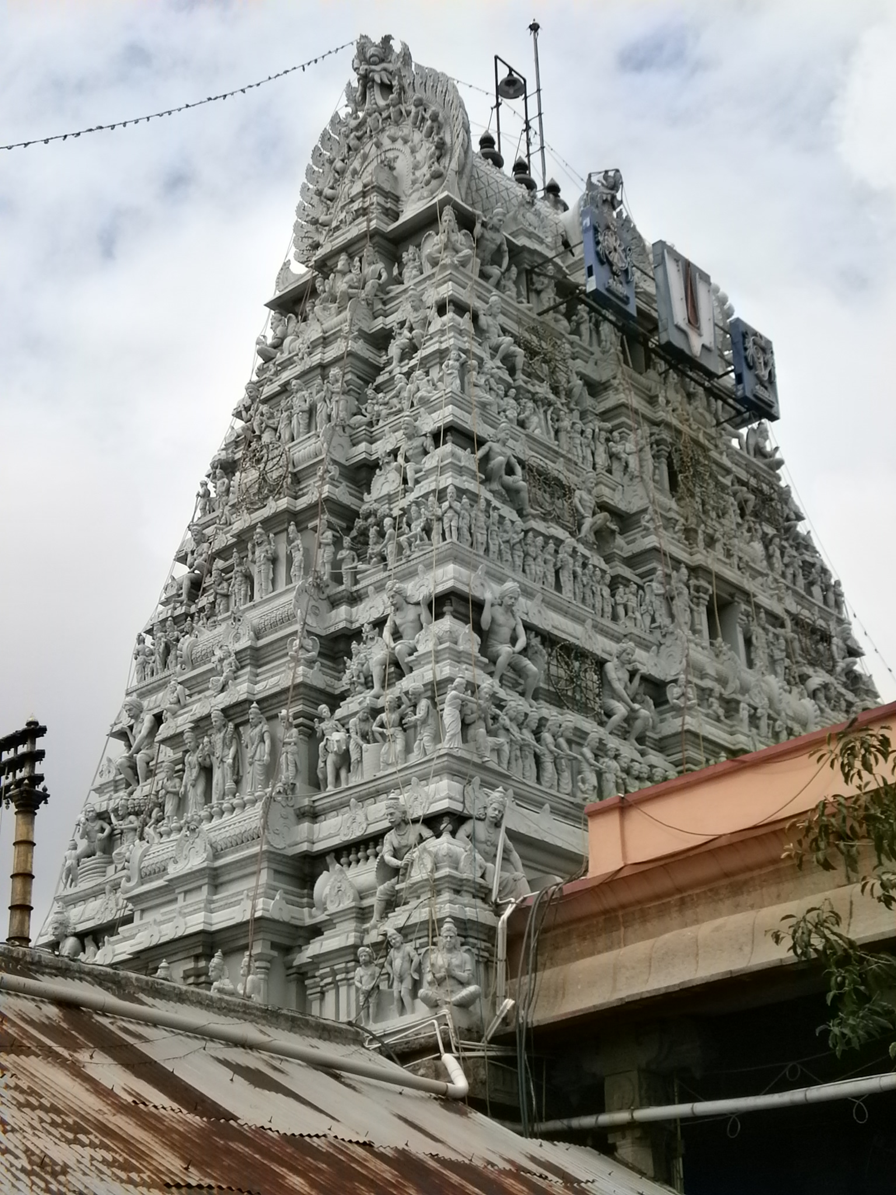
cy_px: 598
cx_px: 448
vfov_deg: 36.2
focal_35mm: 53
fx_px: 1829
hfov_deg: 27.5
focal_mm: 9.4
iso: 100
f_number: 4.1
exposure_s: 1/1600
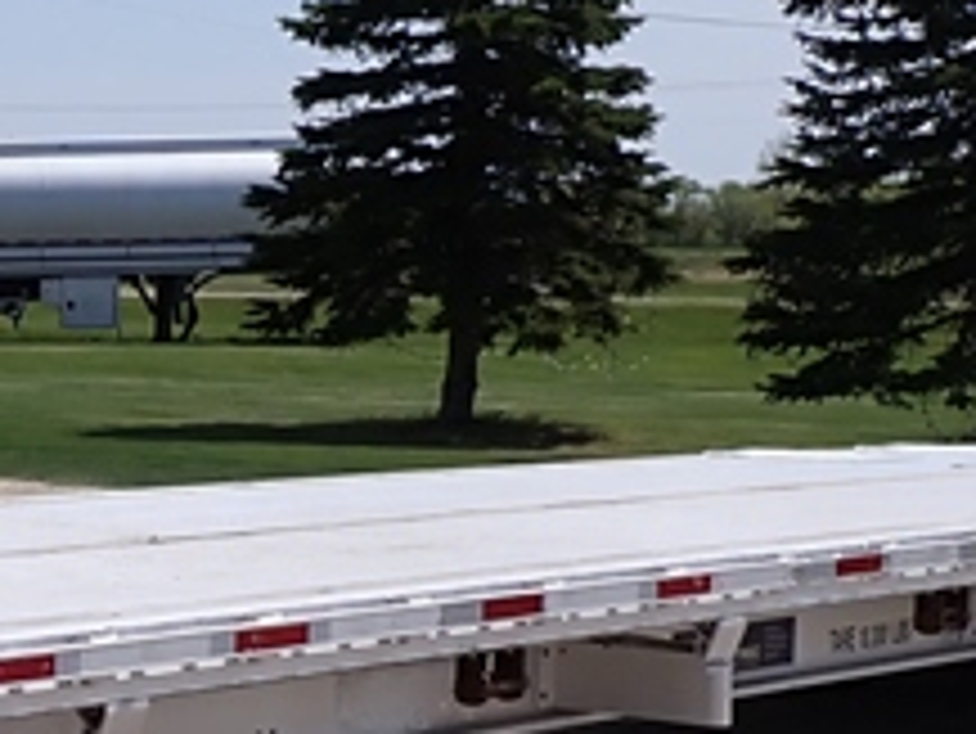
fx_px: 3329
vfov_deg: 12.6
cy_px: 491
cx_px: -504
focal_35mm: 118
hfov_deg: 15.4
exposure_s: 1/320
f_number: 8
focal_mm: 4.5
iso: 100
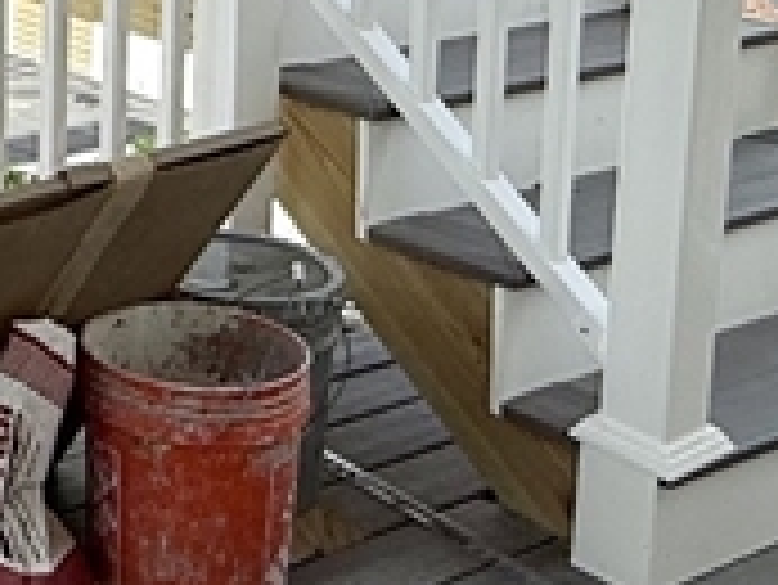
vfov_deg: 16.9
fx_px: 1867
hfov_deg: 21.1
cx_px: -270
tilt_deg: -7.9
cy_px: -140
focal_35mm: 83
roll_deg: -0.3
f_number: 2.2
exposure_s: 1/1125
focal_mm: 2.22
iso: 50
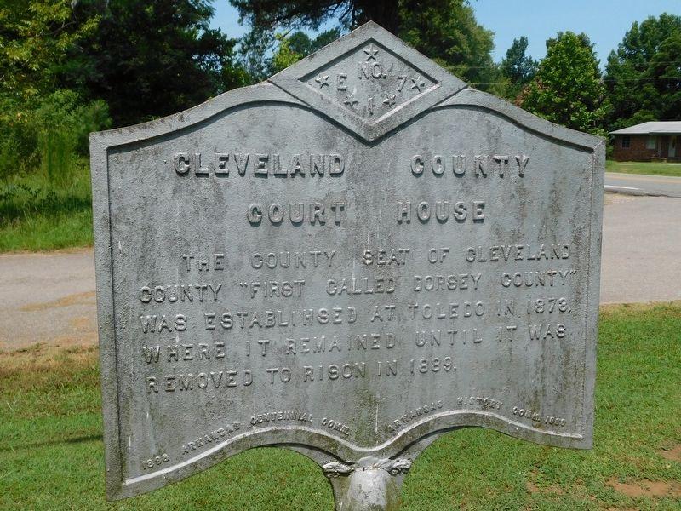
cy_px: 256
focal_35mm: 36
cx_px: 340
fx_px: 708
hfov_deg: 51.4
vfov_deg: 39.7
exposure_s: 1/400
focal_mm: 6.3
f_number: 7
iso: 125
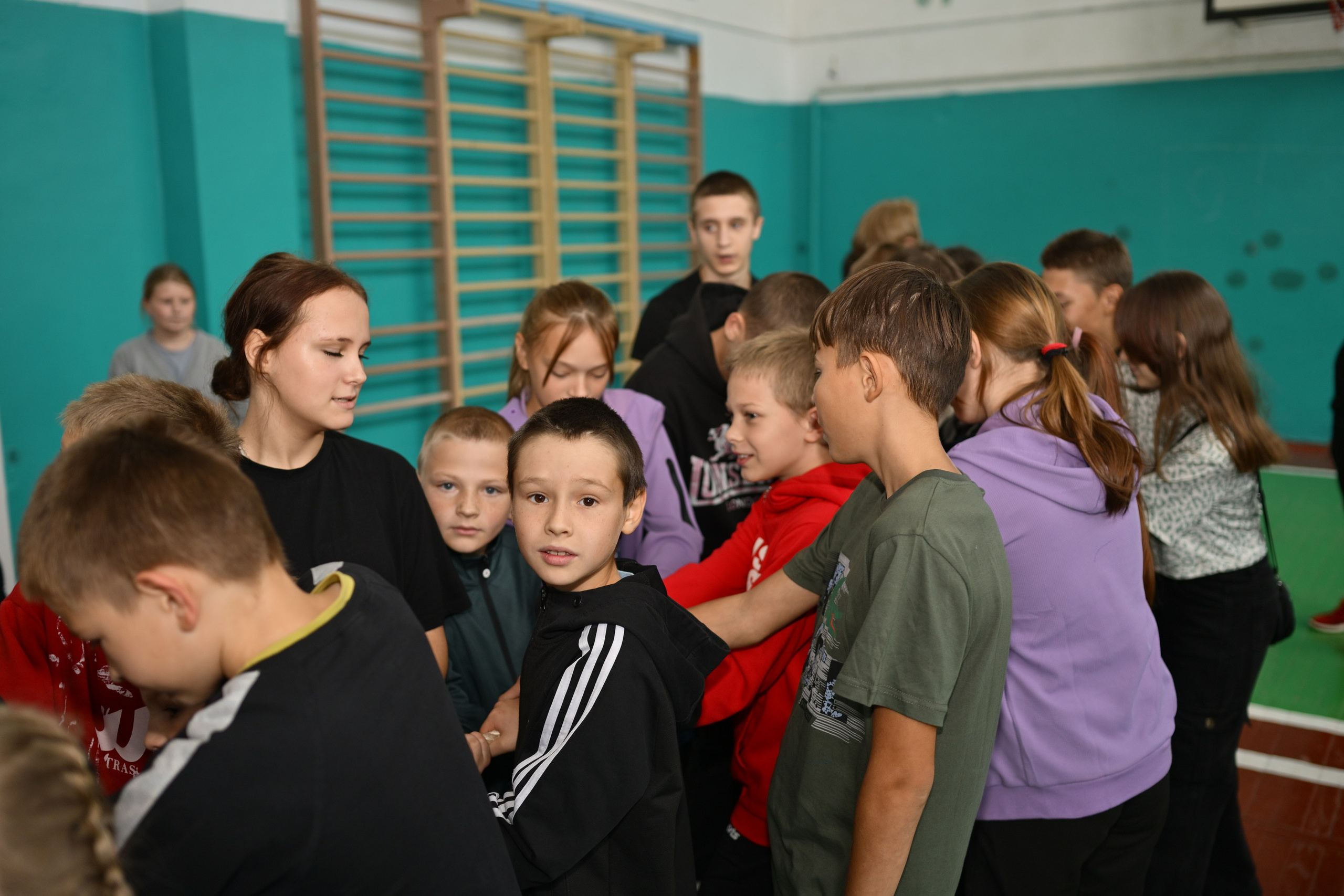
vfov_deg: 37.9
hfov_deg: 54.4
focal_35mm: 35
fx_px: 1307
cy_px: 448
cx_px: 672
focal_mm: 35
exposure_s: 1/320
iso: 200
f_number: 2.2
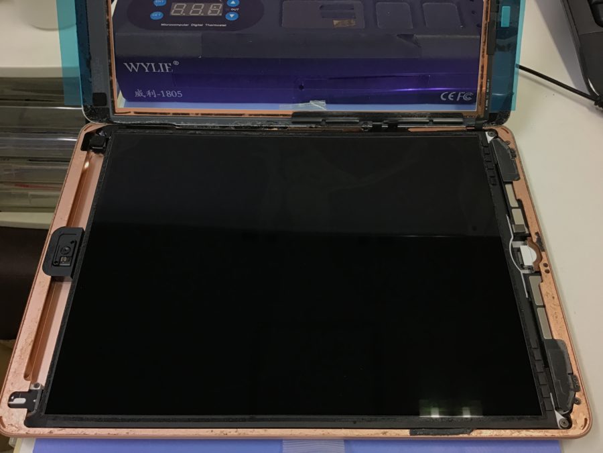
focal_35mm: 31
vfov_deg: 45.4
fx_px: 540
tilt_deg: -56.1
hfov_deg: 58.4
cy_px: 226
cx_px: 302
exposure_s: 1/30
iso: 64
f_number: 2.4
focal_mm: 3.3
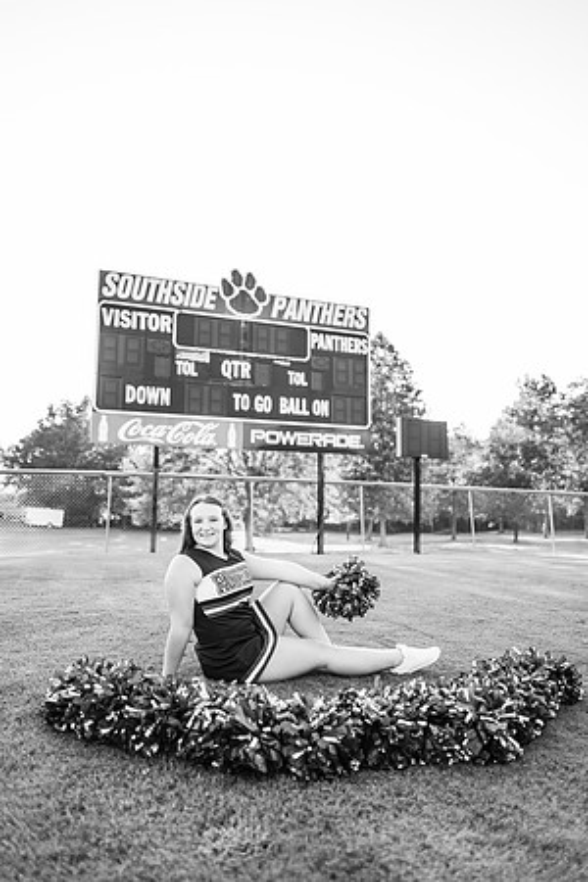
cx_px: 294
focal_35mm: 24
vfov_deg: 73.7
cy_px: 441
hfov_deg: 53.1
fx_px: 588
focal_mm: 24
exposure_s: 1/500
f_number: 2
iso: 125
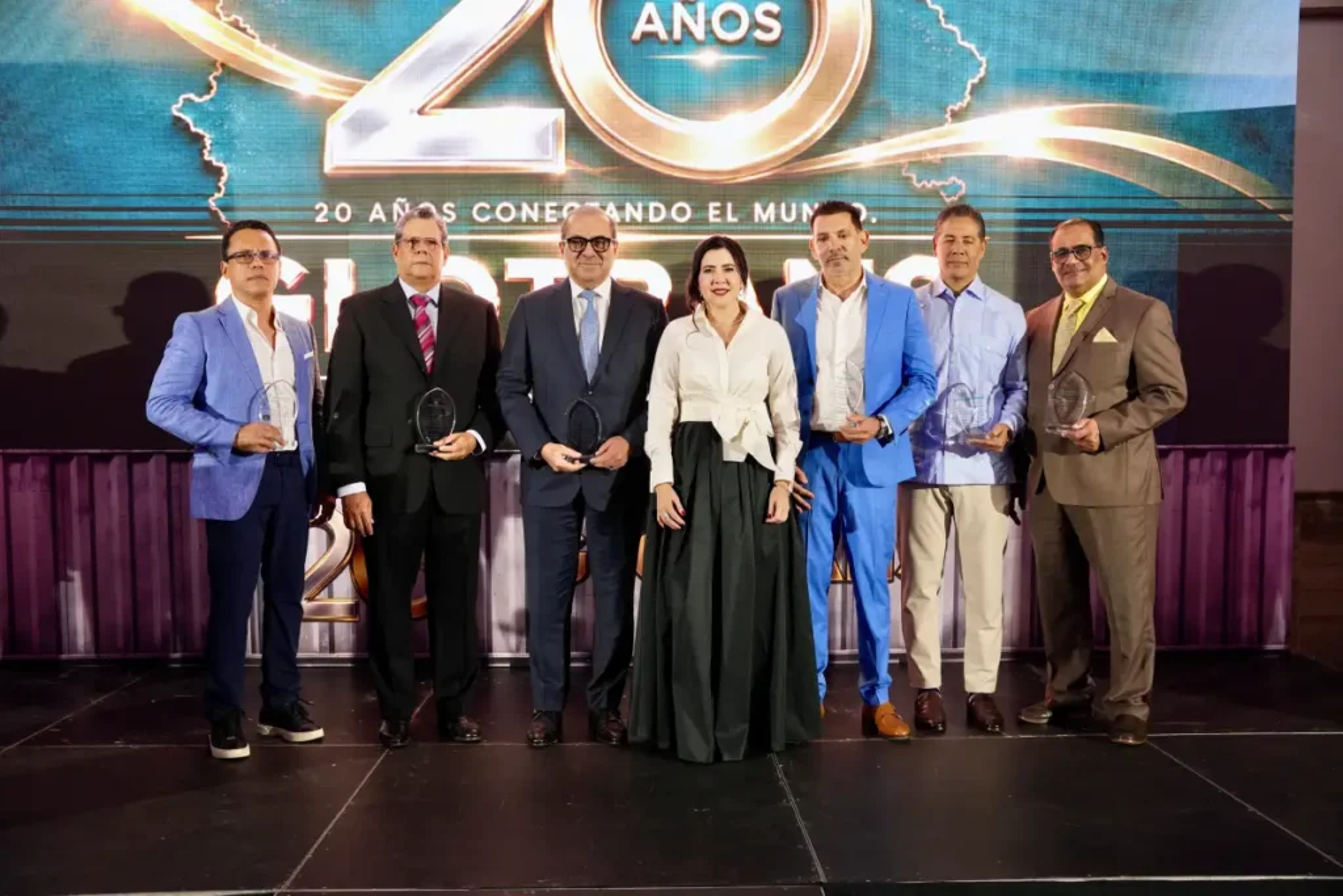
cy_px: 448
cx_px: 672
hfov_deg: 58.4
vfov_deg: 40.9
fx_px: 1201
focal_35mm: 32
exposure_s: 1/100
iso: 2000
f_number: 2.8
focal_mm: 32.2
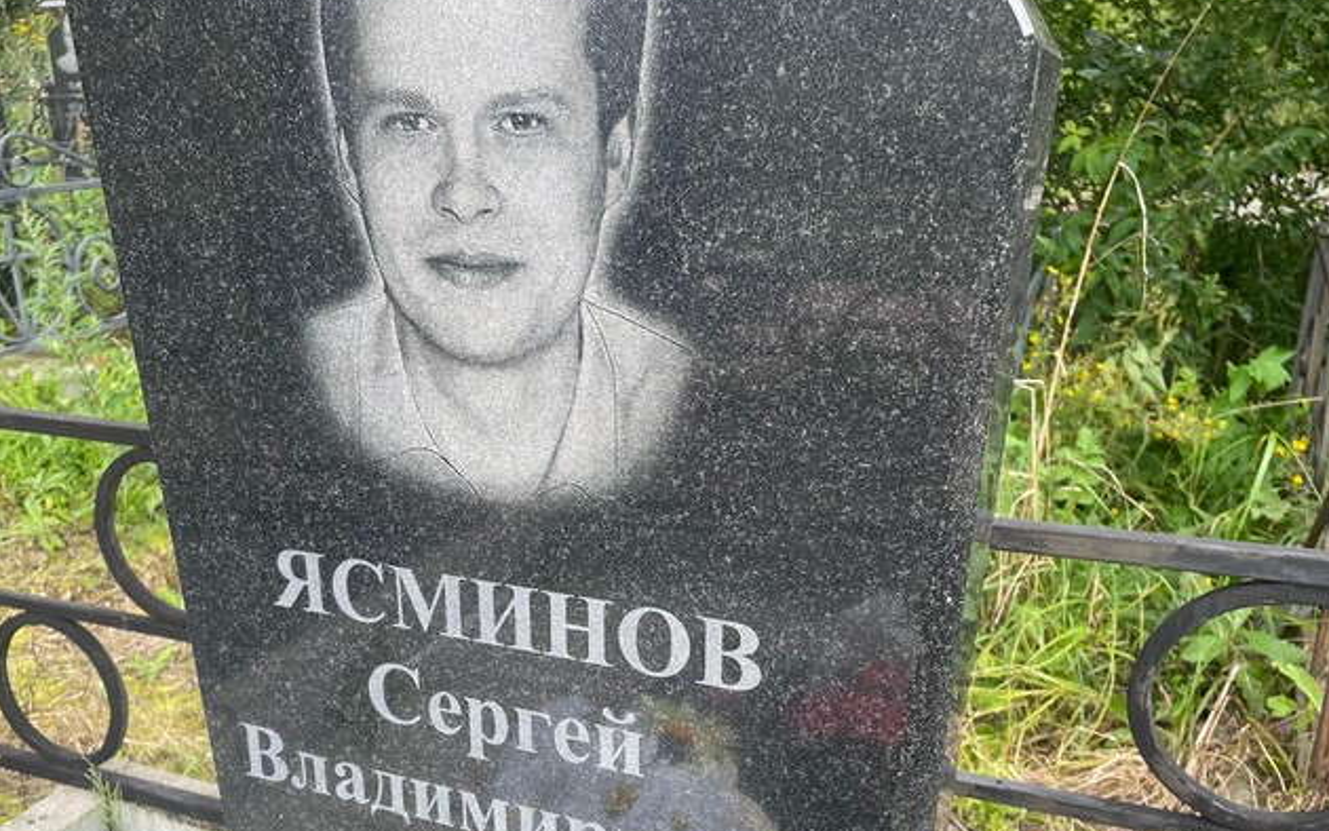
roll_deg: +1.8
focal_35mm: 35
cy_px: 567
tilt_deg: -21.8
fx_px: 1268
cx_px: 538
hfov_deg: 55.0
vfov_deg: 35.9
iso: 32
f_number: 1.6
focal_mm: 4.2
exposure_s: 1/518
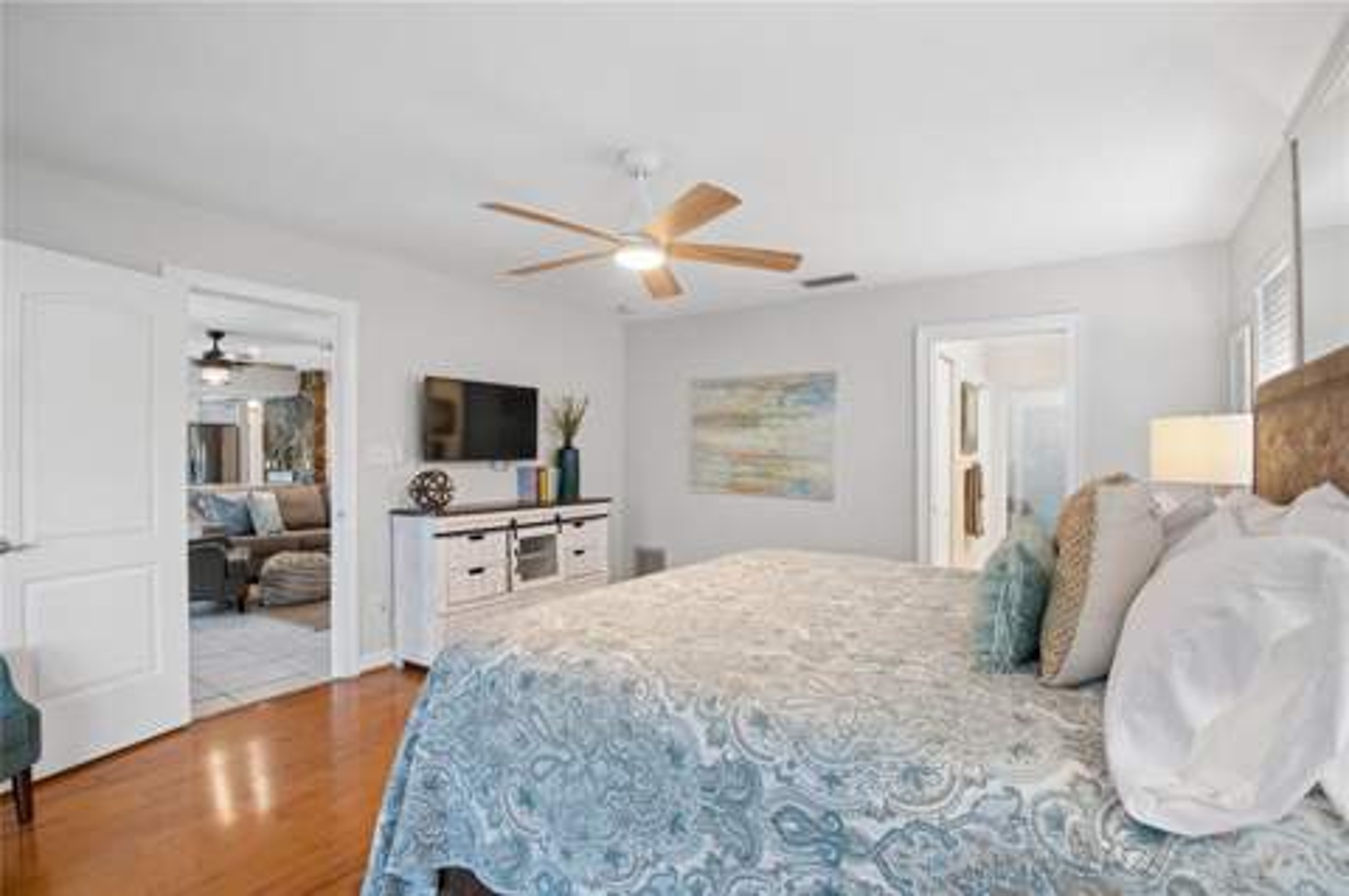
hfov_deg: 96.8
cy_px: 448
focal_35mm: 16
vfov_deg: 73.6
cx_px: 674
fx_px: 599
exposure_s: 1/3.33
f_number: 7.1
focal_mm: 16
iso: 100
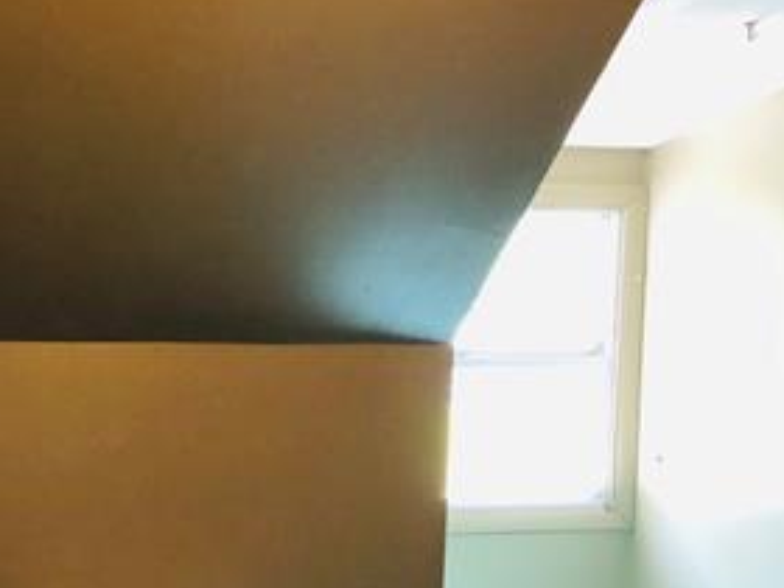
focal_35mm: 64
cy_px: 386
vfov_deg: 22.8
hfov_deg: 28.0
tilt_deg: -4.9
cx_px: -48
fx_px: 1450
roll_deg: -0.8
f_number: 1.8
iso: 40
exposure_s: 1/15
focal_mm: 3.99
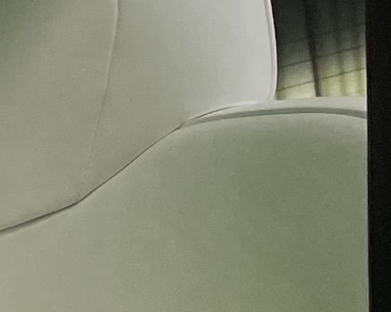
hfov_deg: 7.4
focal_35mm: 199
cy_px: 481
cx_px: -1112
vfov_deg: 7.6
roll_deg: +0.6
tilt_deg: +9.0
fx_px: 2302
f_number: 1.6
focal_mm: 4.2
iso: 50
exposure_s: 1/100
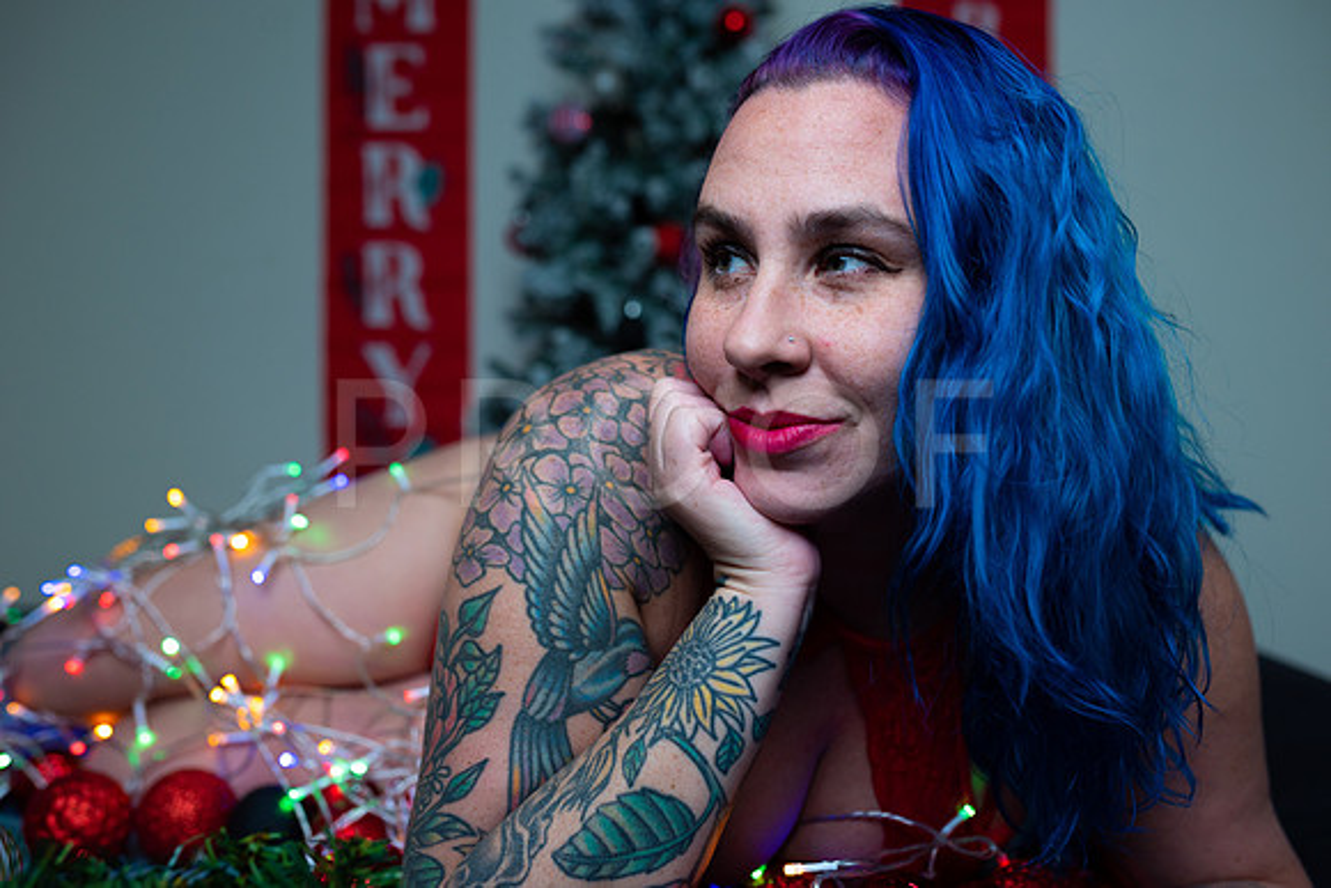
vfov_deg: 37.9
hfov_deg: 54.4
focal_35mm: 35
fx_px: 1294
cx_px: 666
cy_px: 444
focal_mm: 35
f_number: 3.5
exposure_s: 1/160
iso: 100
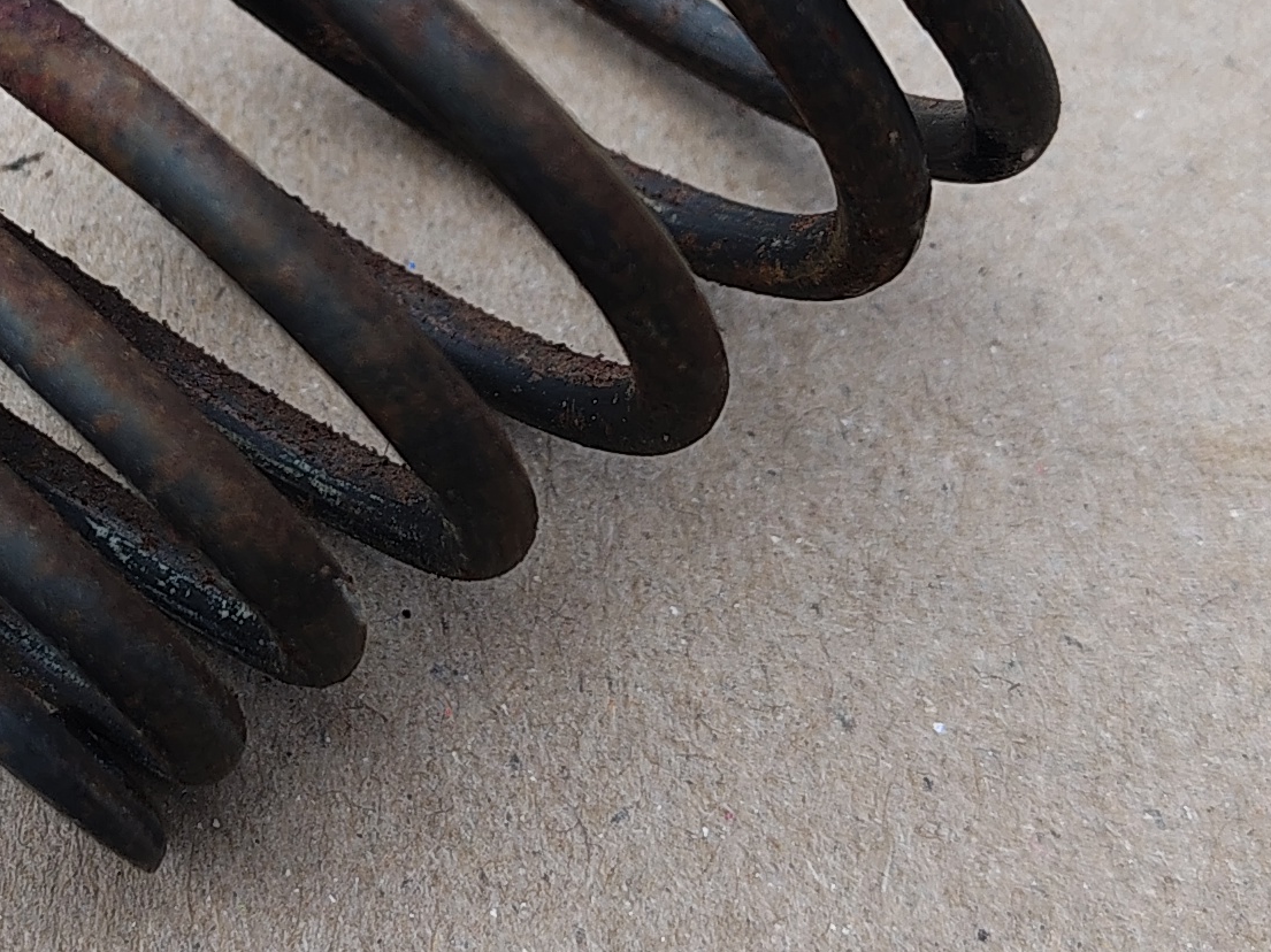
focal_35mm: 89
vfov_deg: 16.5
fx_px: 3267
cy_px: 212
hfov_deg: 21.7
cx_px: 214
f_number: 1.8
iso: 100
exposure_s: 1/913
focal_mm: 5.56
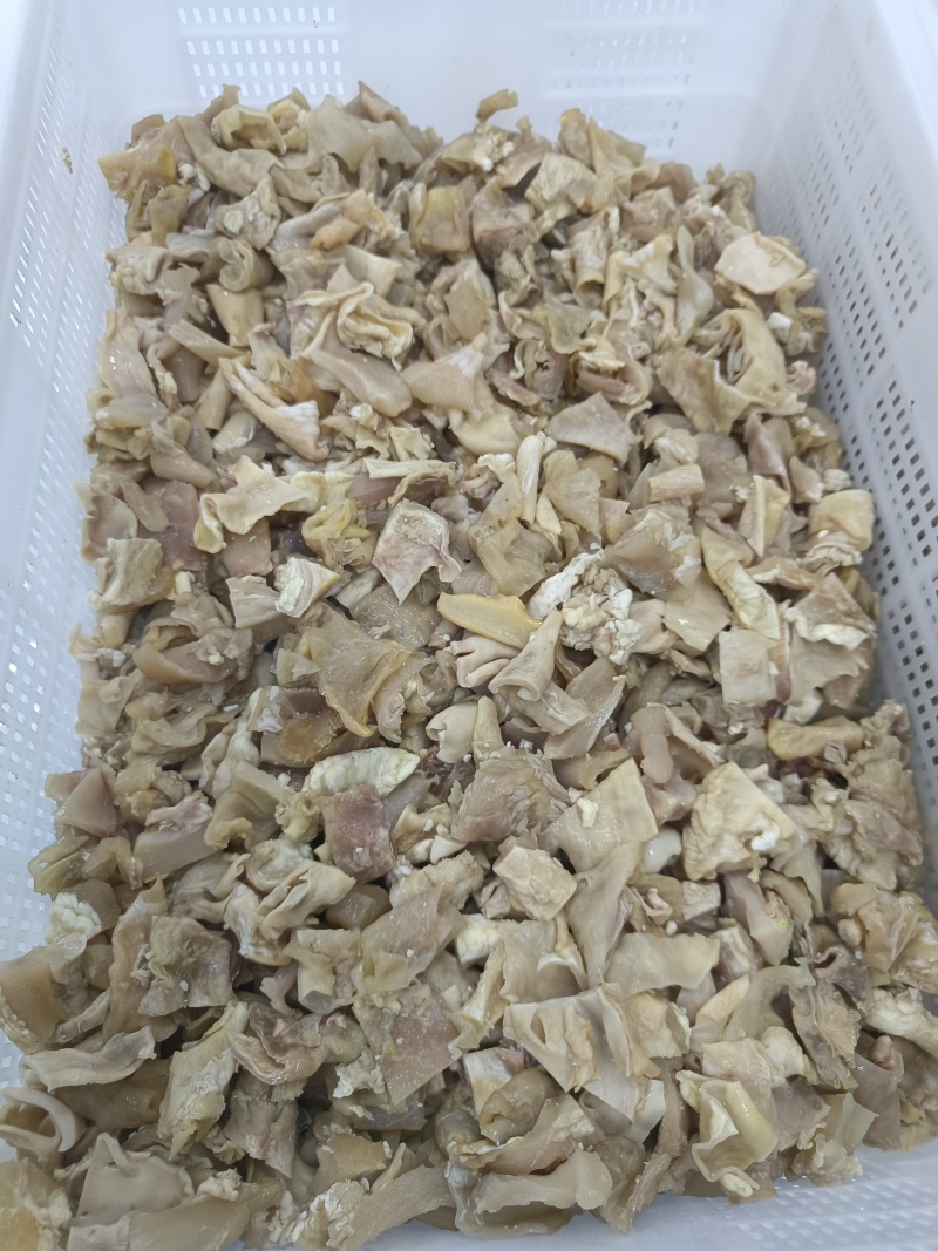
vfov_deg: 73.9
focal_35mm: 23
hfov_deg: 58.9
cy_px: 626
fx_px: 831
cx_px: 469
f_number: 1.88
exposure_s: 1/50
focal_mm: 5.59
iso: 824
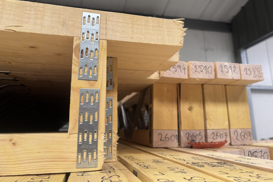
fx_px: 212
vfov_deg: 46.4
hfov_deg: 65.5
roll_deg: +1.3
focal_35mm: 28
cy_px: 83
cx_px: 140
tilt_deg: +12.1
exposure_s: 1/61
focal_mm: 5.96
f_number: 1.6
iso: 125
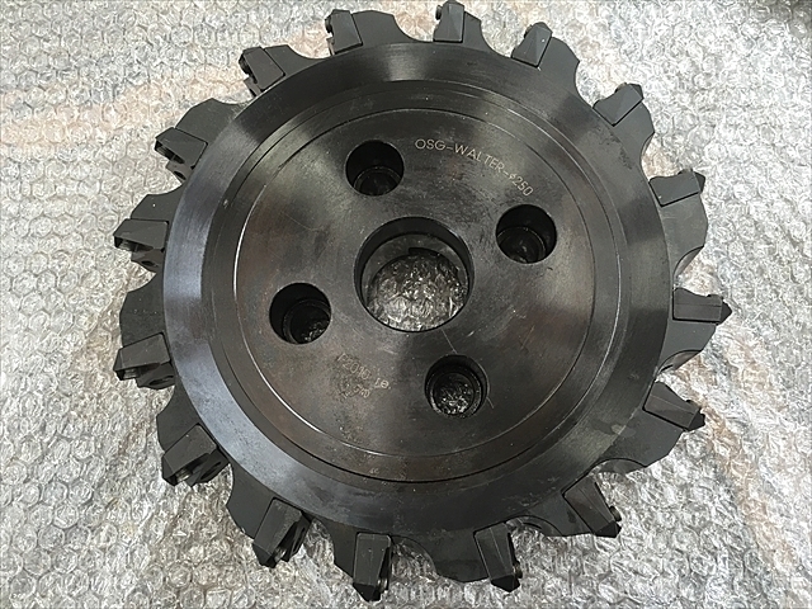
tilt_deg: -77.4
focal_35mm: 29
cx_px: 406
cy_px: 304
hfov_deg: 61.7
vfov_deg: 48.2
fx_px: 680
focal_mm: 4.15
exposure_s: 1/30
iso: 64
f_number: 2.2
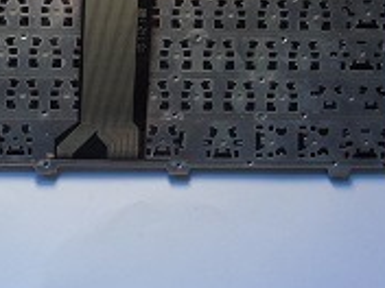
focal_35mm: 66
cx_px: 11
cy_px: 28
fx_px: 734
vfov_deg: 21.7
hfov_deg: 27.9
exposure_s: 1/8
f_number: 4.5
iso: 200
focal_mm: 5.2
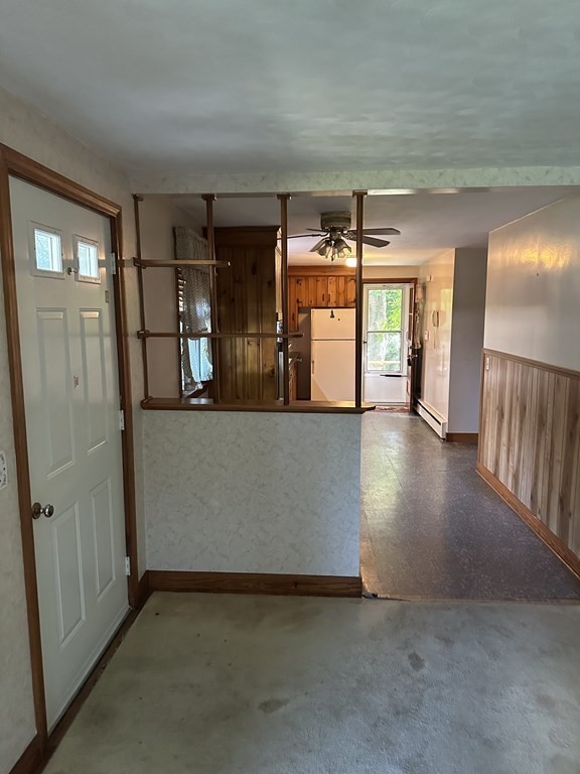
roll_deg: -2.1
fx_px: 536
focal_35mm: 24
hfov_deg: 56.8
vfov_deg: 71.6
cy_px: 387
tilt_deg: -4.3
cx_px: 290
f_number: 1.78
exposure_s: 1/60
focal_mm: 6.86
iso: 1000
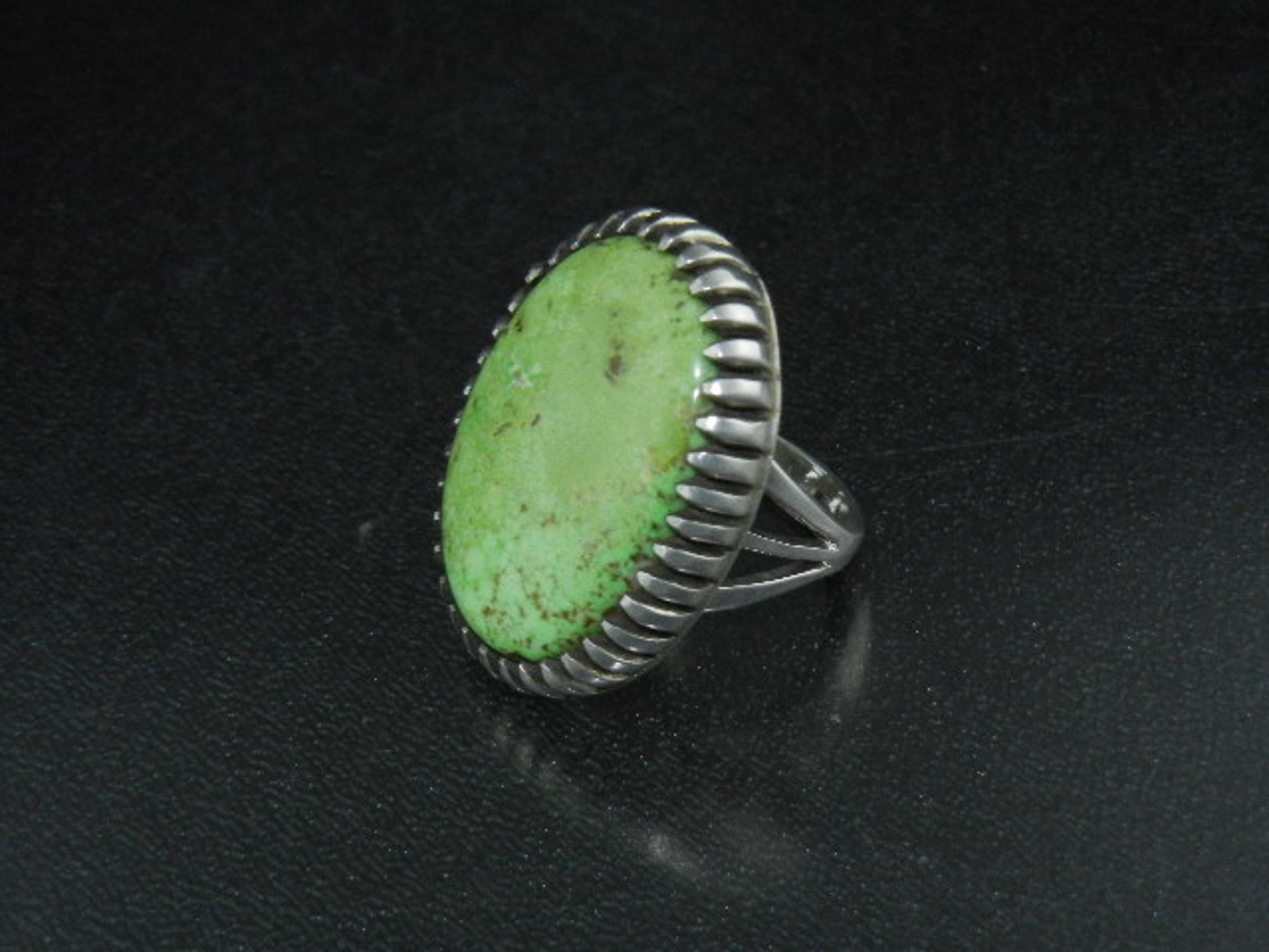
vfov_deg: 19.1
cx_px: 634
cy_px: 476
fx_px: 2823
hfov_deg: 25.3
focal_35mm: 77
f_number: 8.6
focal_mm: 13.9
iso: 800
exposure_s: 1/30
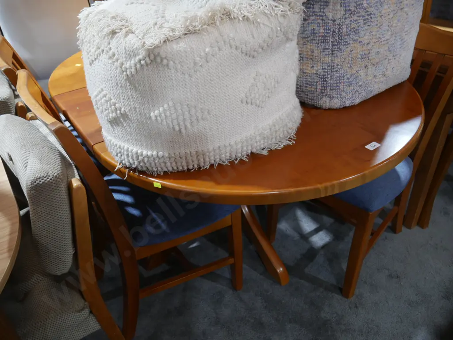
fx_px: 366
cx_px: 226
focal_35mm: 28
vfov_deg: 49.7
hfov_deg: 63.4
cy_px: 170
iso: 1000
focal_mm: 14
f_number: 3.5
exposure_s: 1/60
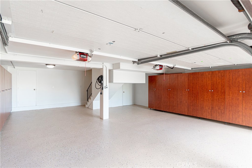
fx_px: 126
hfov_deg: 90.0
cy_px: 84
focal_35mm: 18
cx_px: 126
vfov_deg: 67.3
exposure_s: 1/25
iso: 320
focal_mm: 12
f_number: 7.1
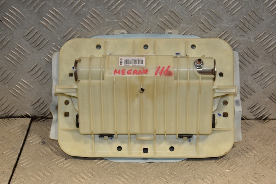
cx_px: 138
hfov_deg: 26.0
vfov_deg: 17.5
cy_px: 92
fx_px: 598
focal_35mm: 78
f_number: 7.1
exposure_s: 1/200
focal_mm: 52
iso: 800
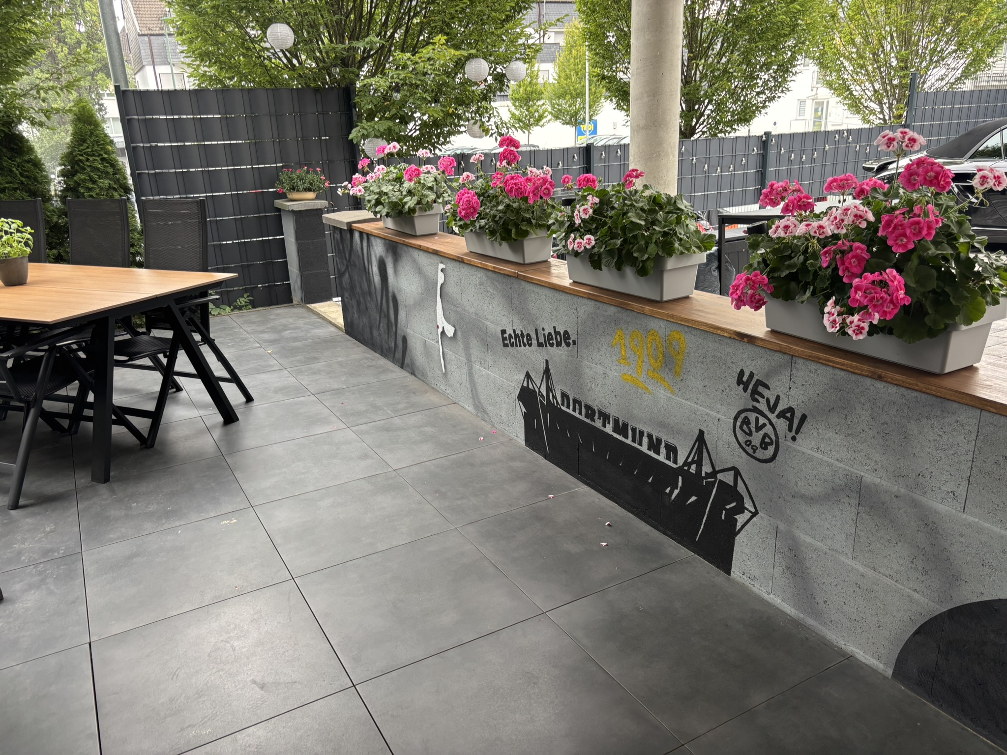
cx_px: 504
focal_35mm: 26
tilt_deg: -18.9
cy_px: 378
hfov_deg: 67.3
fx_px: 756
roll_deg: +2.8
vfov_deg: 53.1
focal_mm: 5.96
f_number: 1.6
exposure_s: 1/98
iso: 125
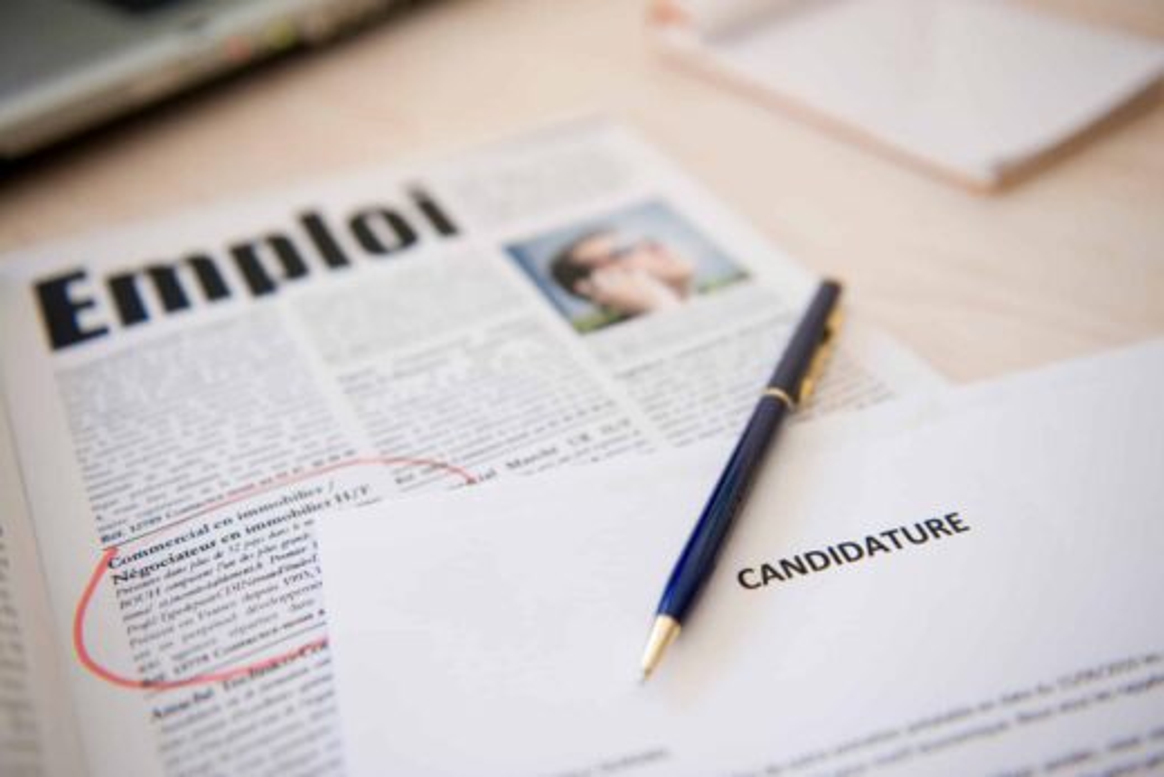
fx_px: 1164
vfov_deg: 36.9
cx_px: 582
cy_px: 388
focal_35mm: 36
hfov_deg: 53.1
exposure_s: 1/250
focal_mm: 36
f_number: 2.8
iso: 320
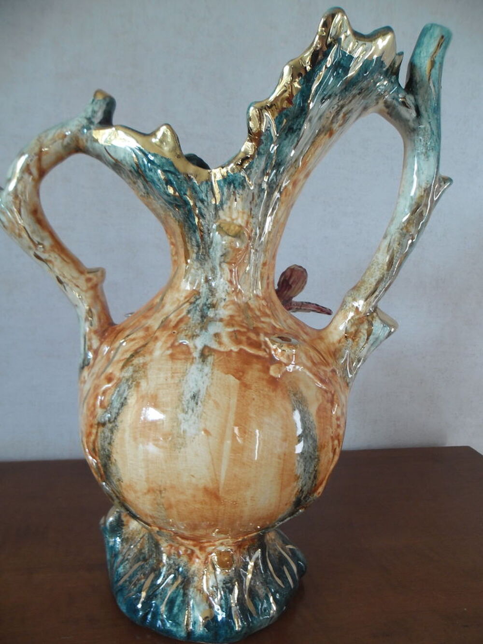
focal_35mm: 27
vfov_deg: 65.3
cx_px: 242
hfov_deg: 51.4
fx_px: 502
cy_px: 322
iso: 100
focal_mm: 4.9
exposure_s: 1/43
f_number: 3.5
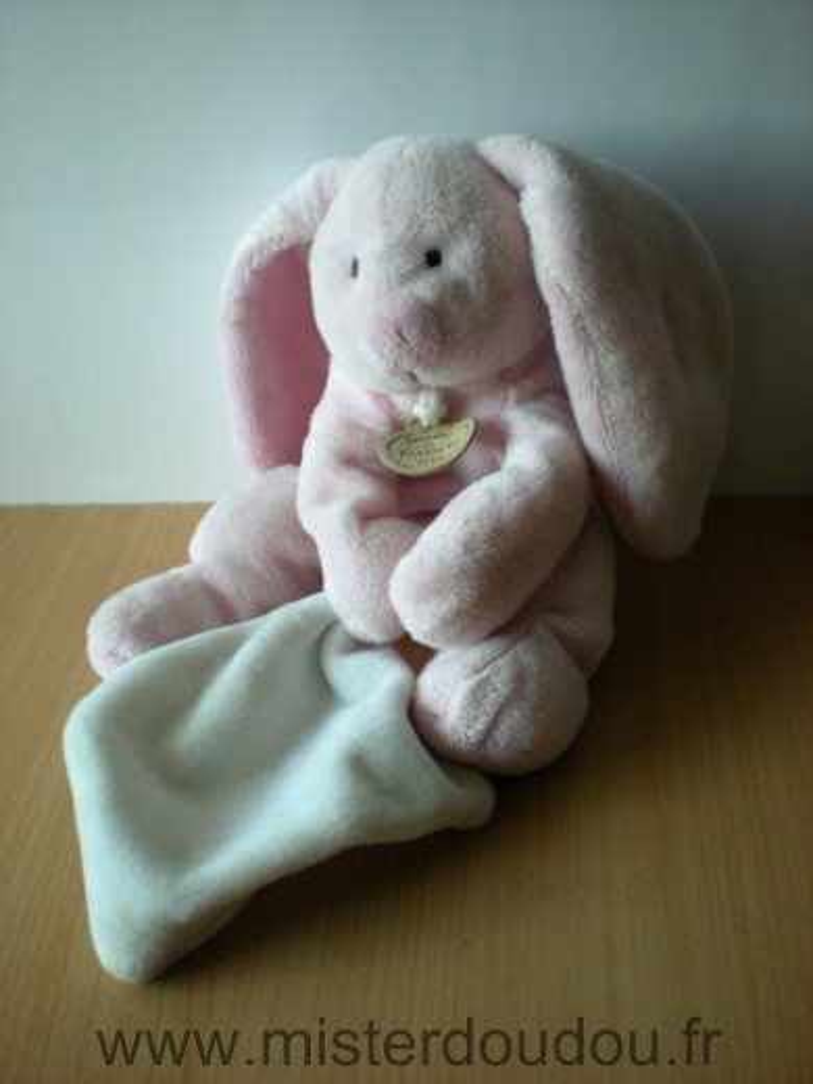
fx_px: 1190
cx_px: 406
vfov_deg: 49.0
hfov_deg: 37.7
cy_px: 542
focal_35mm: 38
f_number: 3.1
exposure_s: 1/47.3
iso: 200
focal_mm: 6.3
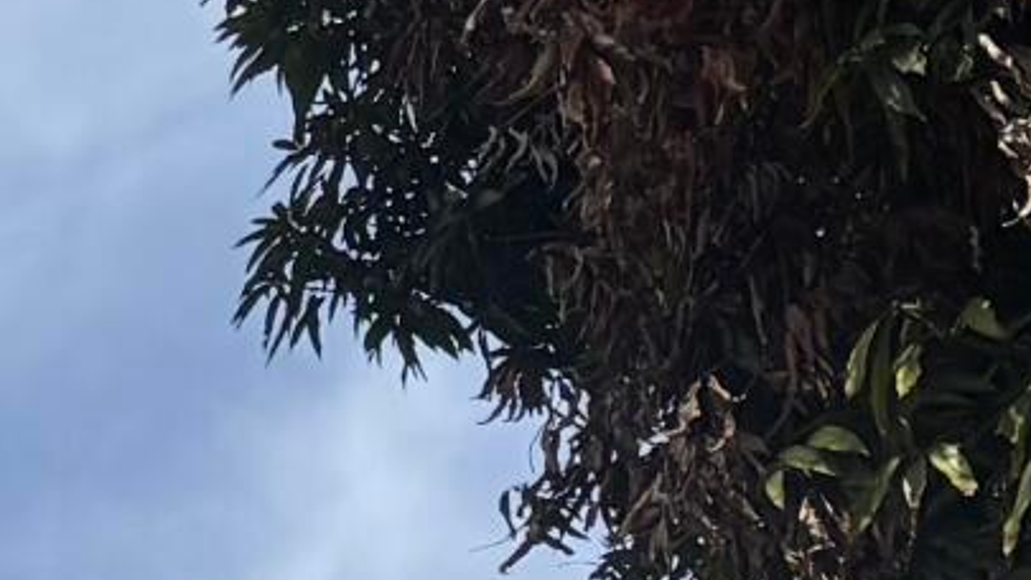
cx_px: -1191
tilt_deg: +27.4
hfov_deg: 9.4
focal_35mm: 210
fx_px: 5742
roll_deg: +2.6
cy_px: 1033
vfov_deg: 5.7
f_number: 1.6
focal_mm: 5.96
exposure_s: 1/5618
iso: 50
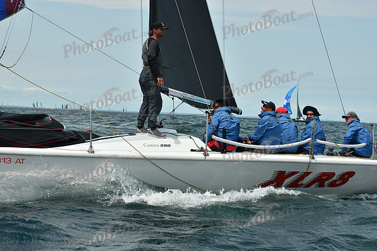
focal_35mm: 82
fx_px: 859
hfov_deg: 24.8
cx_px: 188
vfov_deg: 16.7
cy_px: 126
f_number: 9
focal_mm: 82
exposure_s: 1/1250
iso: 320
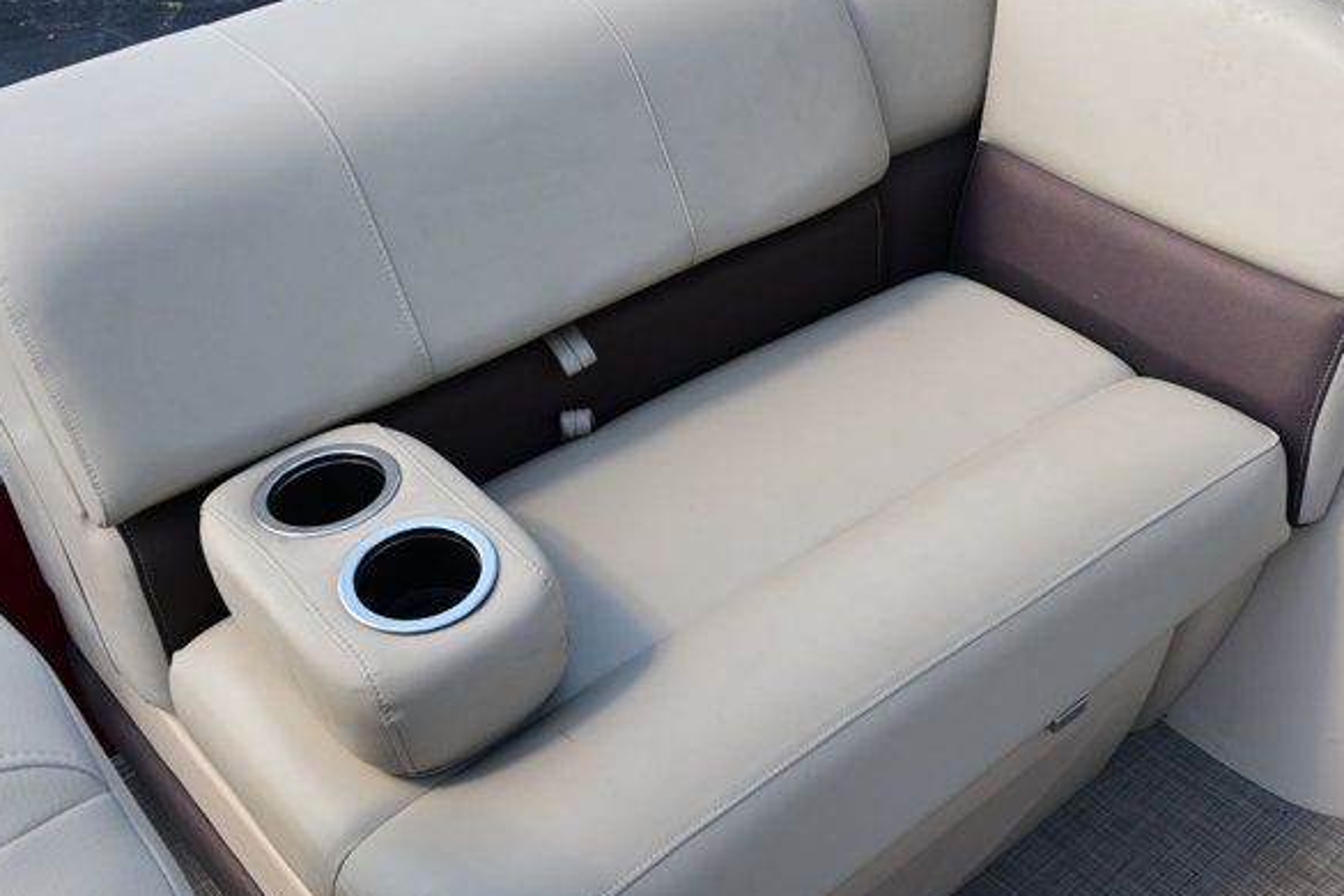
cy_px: 368
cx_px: 910
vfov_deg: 31.8
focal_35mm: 42
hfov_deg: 45.6
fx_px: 1568
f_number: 5.6
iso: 100
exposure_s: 1/125
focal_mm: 16
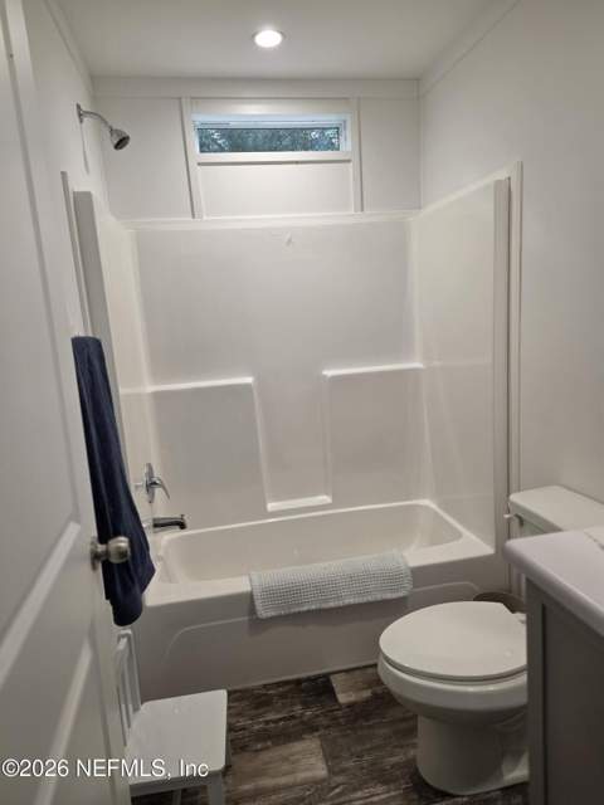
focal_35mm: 23
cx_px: 302
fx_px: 535
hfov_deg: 58.9
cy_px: 402
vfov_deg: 73.9
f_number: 1.7
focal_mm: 6.3
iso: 125
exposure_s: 1/120
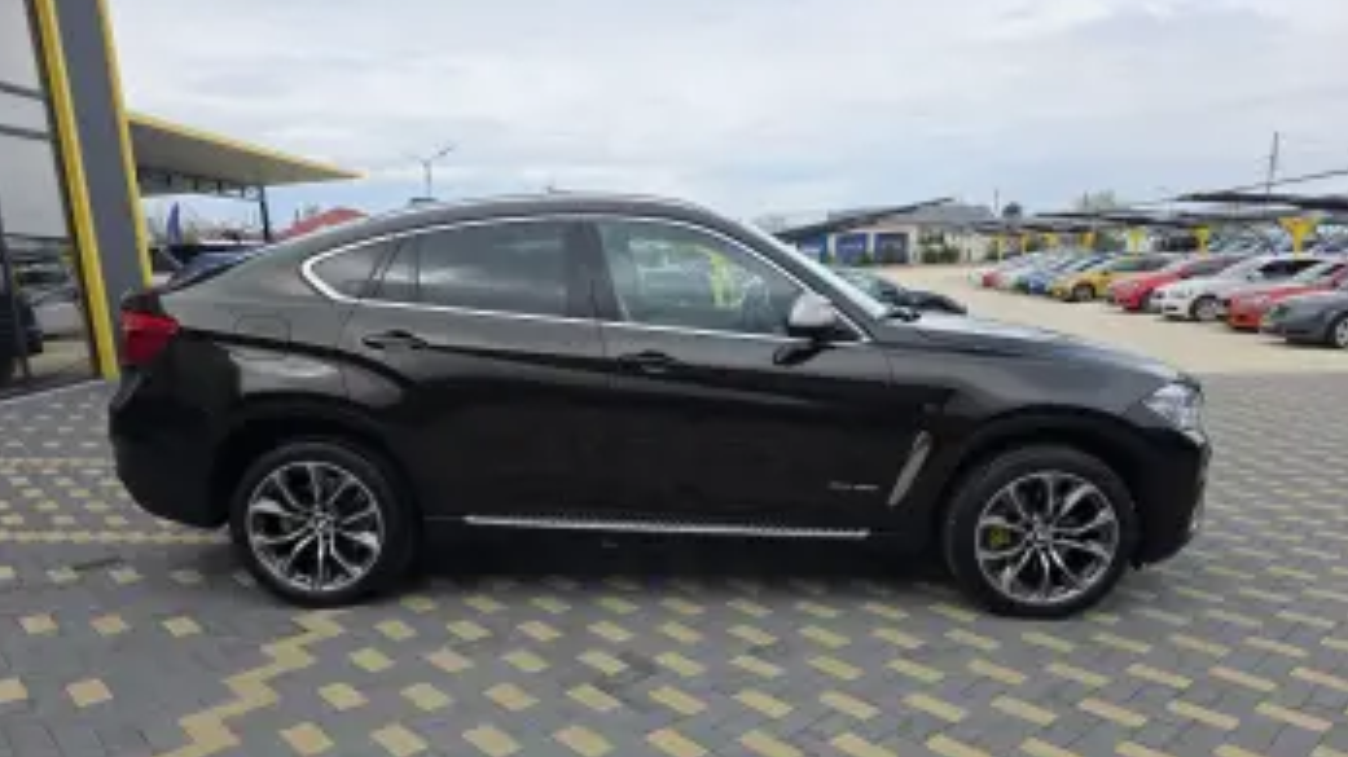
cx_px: 664
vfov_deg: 44.0
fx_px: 929
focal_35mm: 26
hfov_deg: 71.9
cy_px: 477
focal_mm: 6.25
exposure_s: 1/3502
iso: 80
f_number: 1.7
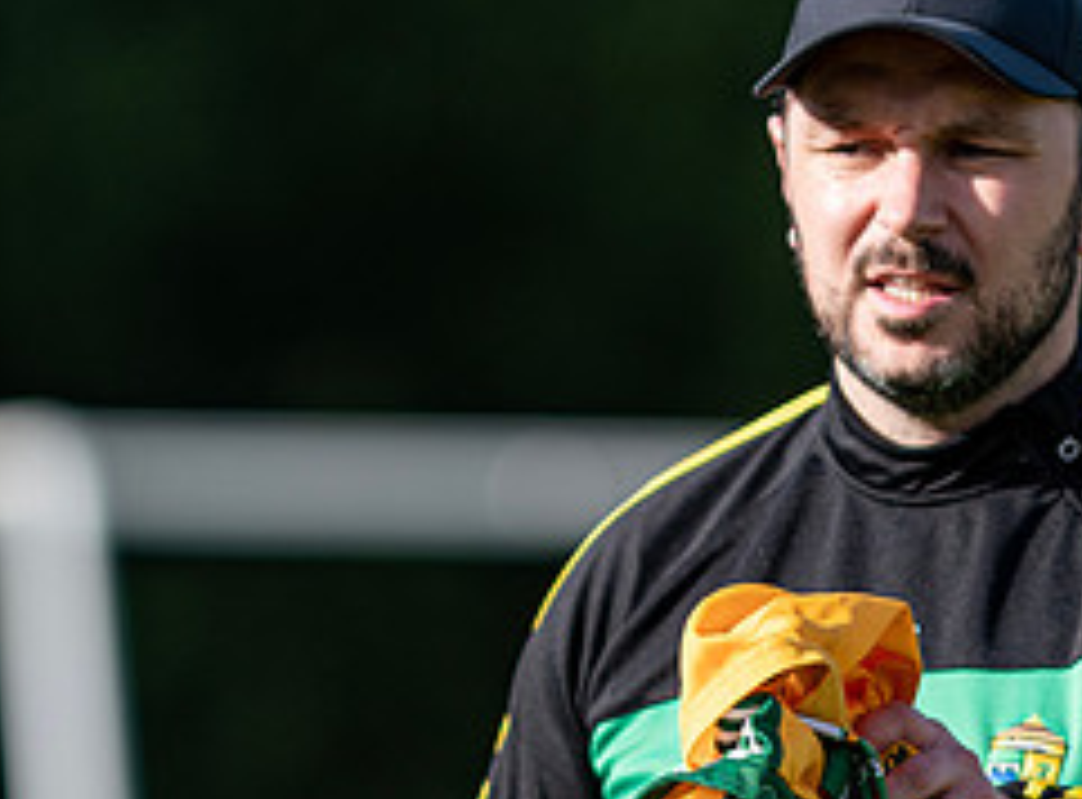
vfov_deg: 1.1
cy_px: 964
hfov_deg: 1.5
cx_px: 633
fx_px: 40226
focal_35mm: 1294
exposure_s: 1/1600
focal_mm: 300
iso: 125
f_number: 2.8
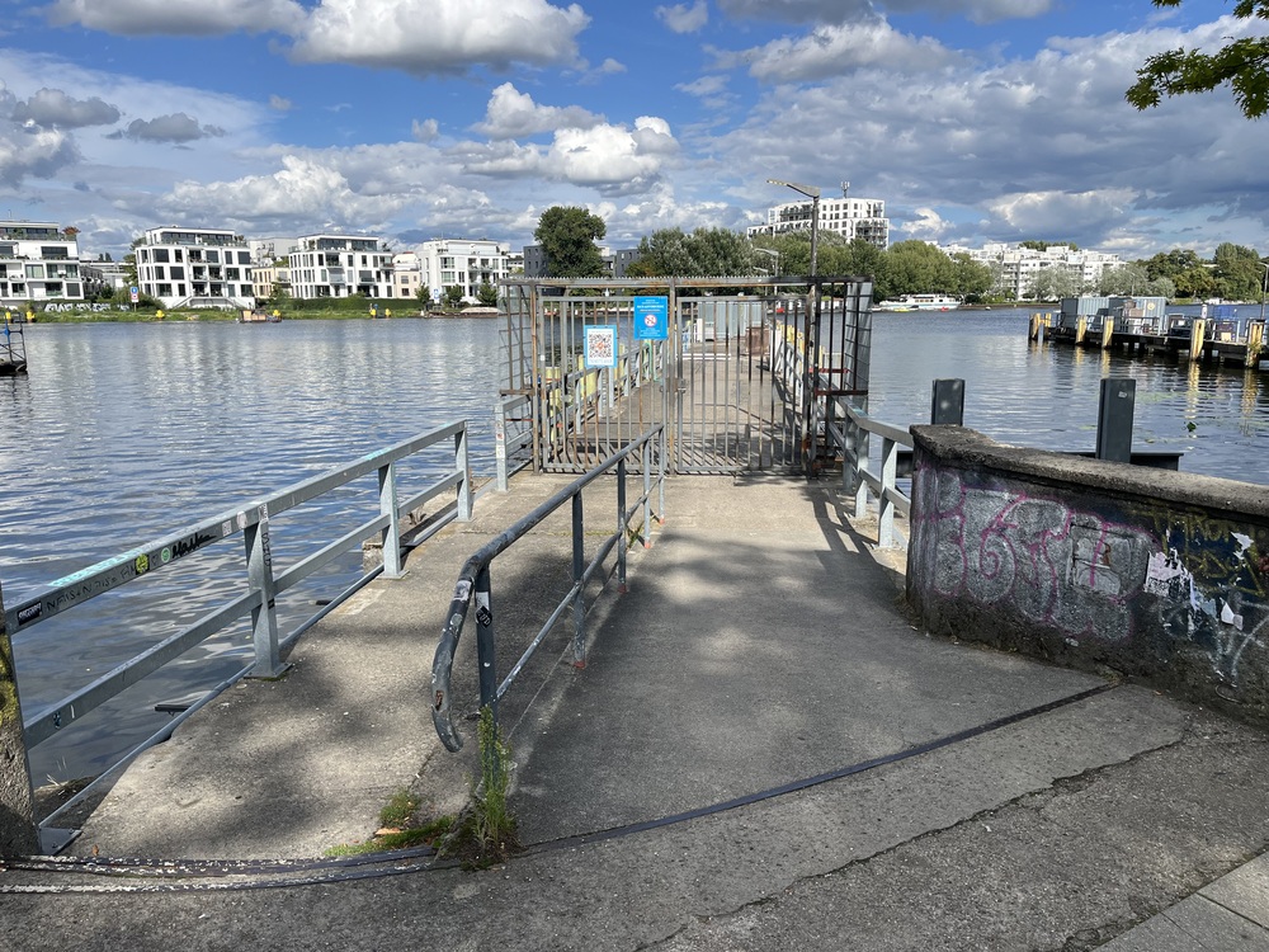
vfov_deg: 53.1
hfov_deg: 67.3
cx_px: 634
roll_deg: -0.2
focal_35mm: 26
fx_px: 953
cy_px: 476
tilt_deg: -10.5
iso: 50
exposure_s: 1/4016
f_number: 1.6
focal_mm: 5.1
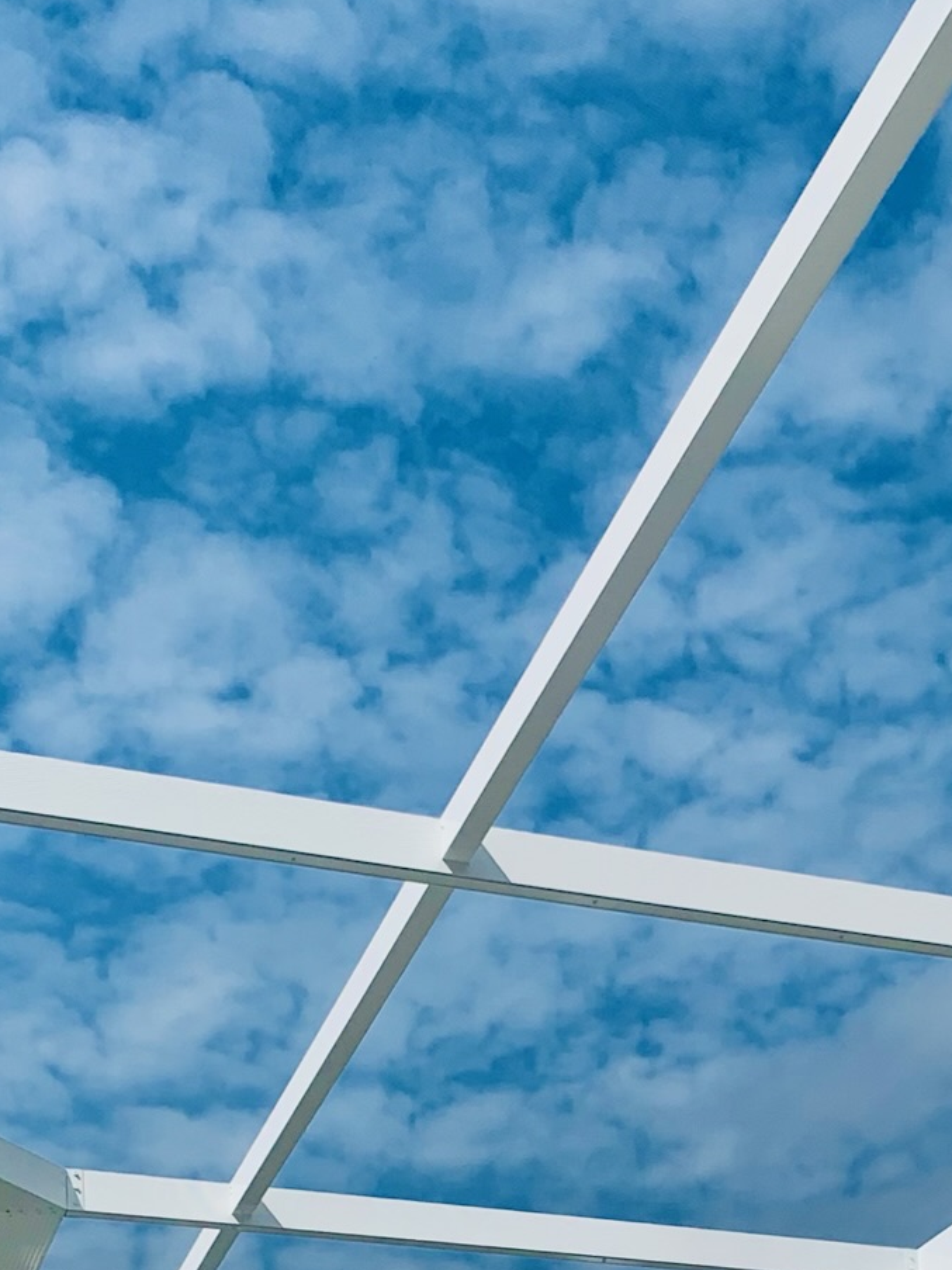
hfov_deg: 24.5
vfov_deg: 30.5
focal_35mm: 59
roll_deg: +3.7
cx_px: 726
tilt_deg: +19.8
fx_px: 2164
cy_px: 1256
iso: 25
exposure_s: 1/2309
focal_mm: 4.25
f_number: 1.8
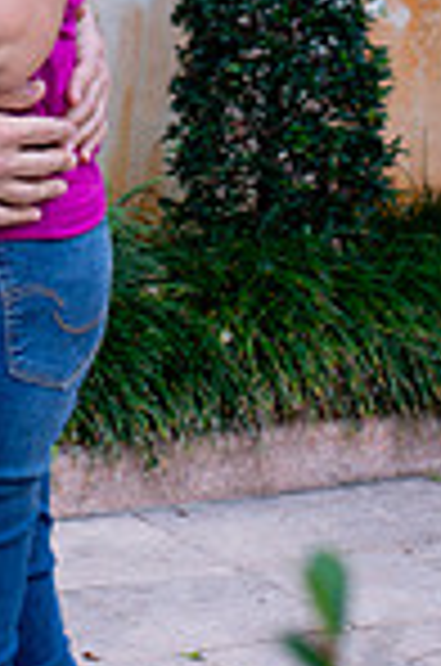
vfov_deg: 12.5
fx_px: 2954
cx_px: -144
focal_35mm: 160
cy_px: -198
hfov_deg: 8.4
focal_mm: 35
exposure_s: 1/40
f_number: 4.5
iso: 125
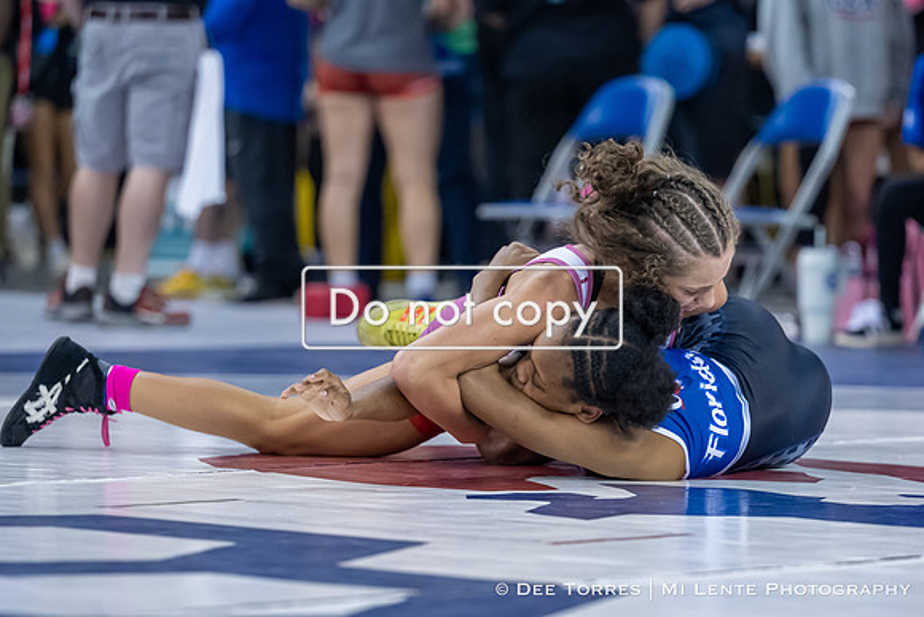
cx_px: 511
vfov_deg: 6.7
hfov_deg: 10.0
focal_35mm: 206
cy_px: 313
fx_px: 5287
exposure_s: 1/800
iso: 2800
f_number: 2.8
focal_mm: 140
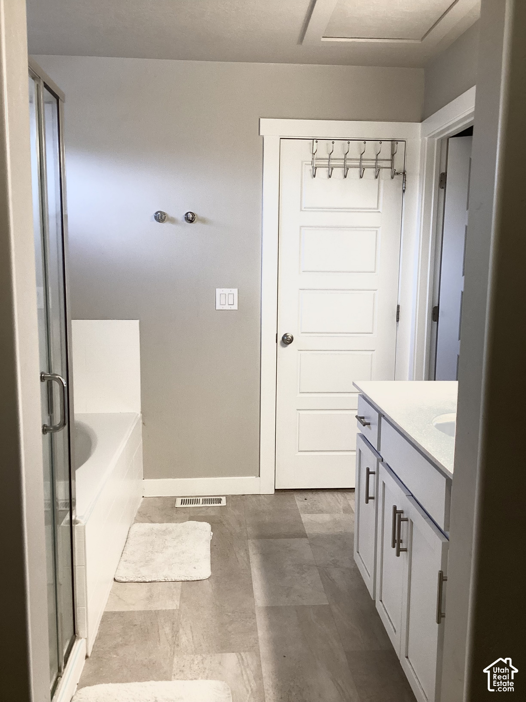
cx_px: 263
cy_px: 351
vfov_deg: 58.4
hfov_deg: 45.4
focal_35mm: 31
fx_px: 628
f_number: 2.4
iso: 160
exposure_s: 1/60
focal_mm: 3.3
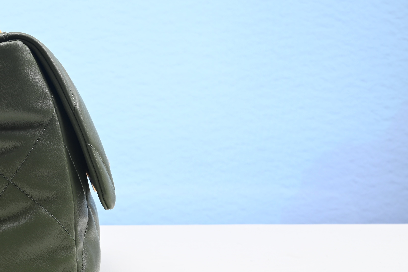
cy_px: 90
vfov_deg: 18.1
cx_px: 45
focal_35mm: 75
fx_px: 850
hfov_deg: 26.2
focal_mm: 40
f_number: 16
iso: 100
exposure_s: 1/2
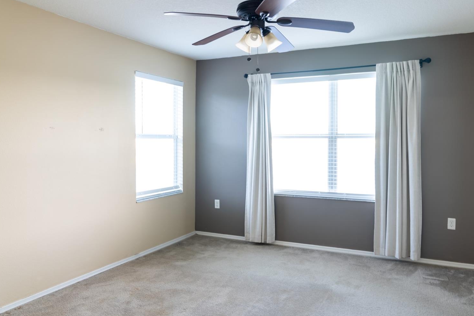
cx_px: 253
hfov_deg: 69.3
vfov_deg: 49.5
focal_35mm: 26
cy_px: 149
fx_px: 342
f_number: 3.2
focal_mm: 24
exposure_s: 1/15
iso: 160
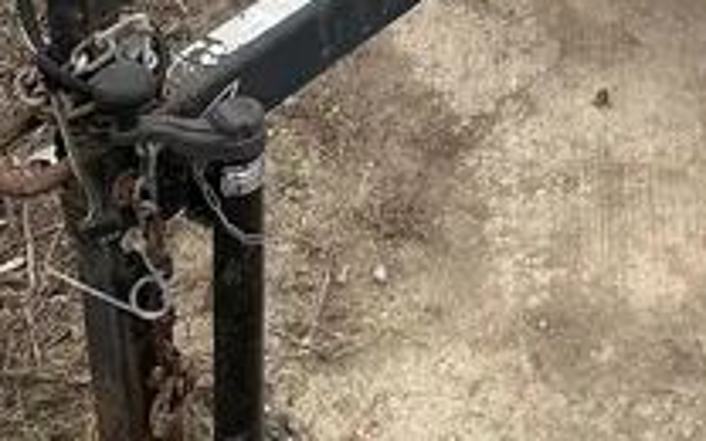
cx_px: 818
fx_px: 1866
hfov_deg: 20.2
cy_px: -480
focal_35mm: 97
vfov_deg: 11.8
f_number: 1.5
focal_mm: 5.7
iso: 50
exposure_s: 1/1159
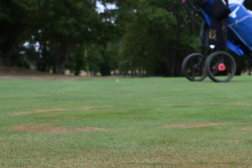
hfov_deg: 24.5
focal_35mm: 79
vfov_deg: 17.2
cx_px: 251
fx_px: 553
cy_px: 122
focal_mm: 37
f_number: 18
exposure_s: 1/100
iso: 320
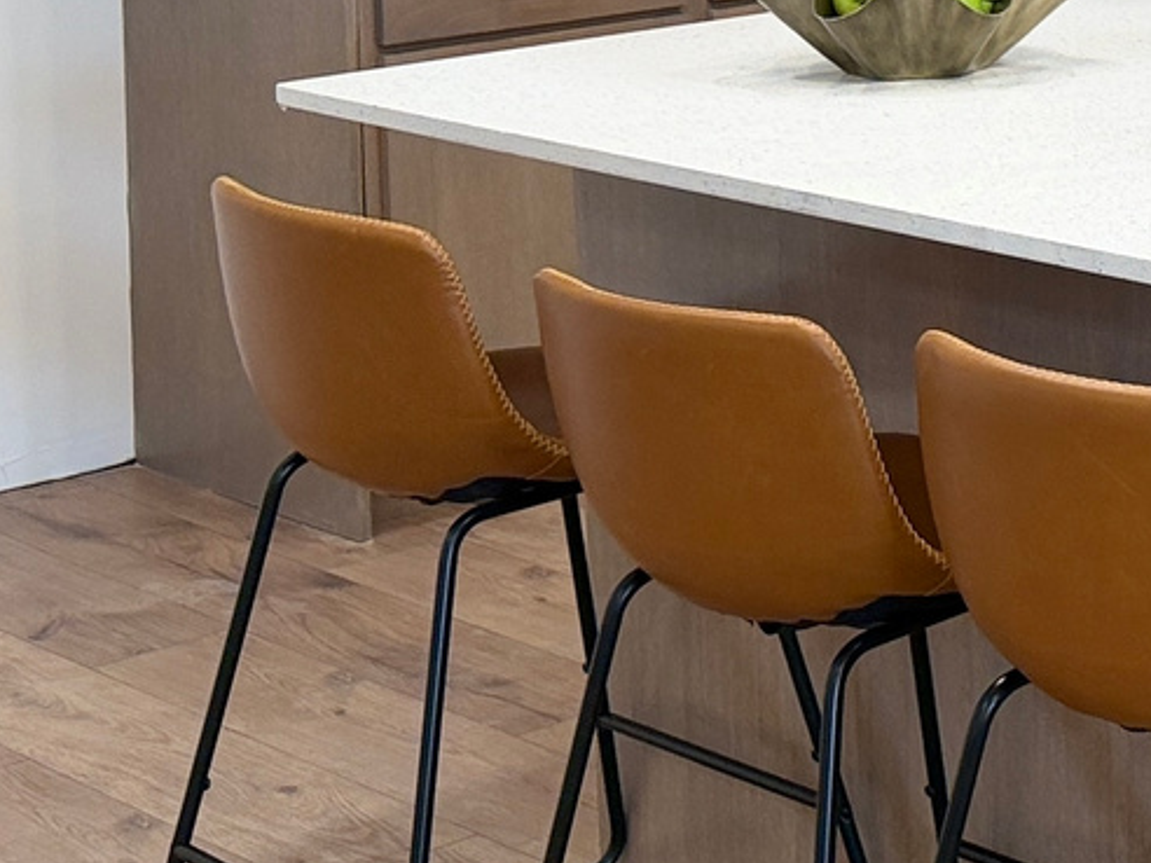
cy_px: -117
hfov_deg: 17.5
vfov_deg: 14.4
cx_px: 1759
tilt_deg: -6.3
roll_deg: -0.5
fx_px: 3325
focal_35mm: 100
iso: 160
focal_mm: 6.76
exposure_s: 1/120
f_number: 1.78
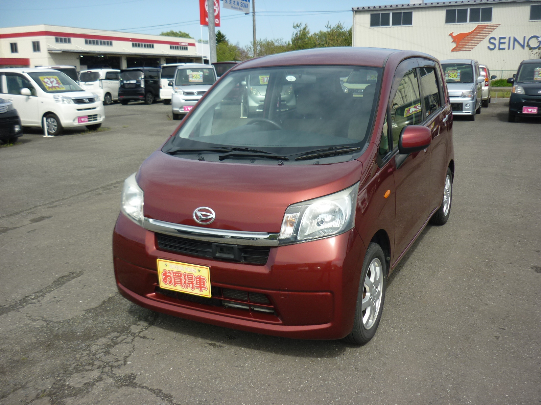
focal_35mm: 33
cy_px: 202
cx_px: 270
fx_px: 516
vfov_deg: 42.9
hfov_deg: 55.4
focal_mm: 5.5
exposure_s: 1/800
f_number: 2.8
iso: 80
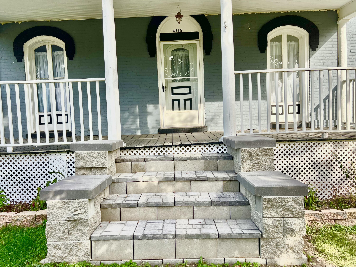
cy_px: 134
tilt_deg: -3.2
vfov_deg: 53.1
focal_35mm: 26
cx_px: 178
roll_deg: +1.7
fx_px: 267
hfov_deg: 67.3
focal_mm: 5.7
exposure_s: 1/949
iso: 50
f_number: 1.5
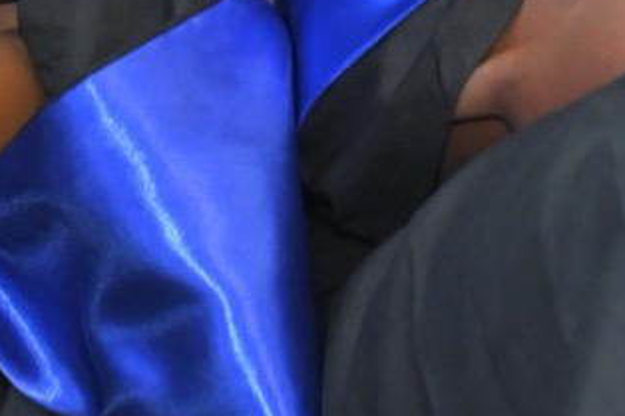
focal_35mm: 484
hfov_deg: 4.3
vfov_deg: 2.8
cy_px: -529
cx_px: 219
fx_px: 8398
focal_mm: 95
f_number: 5
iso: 3200
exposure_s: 1/125
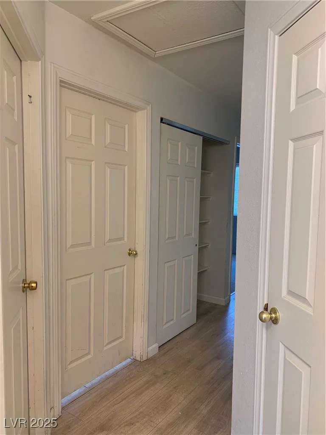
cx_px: 163
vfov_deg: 67.3
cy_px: 218
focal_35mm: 26
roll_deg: -1.8
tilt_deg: -4.9
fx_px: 326
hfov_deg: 53.1
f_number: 1.8
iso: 64
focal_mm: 4.25
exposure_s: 1/60
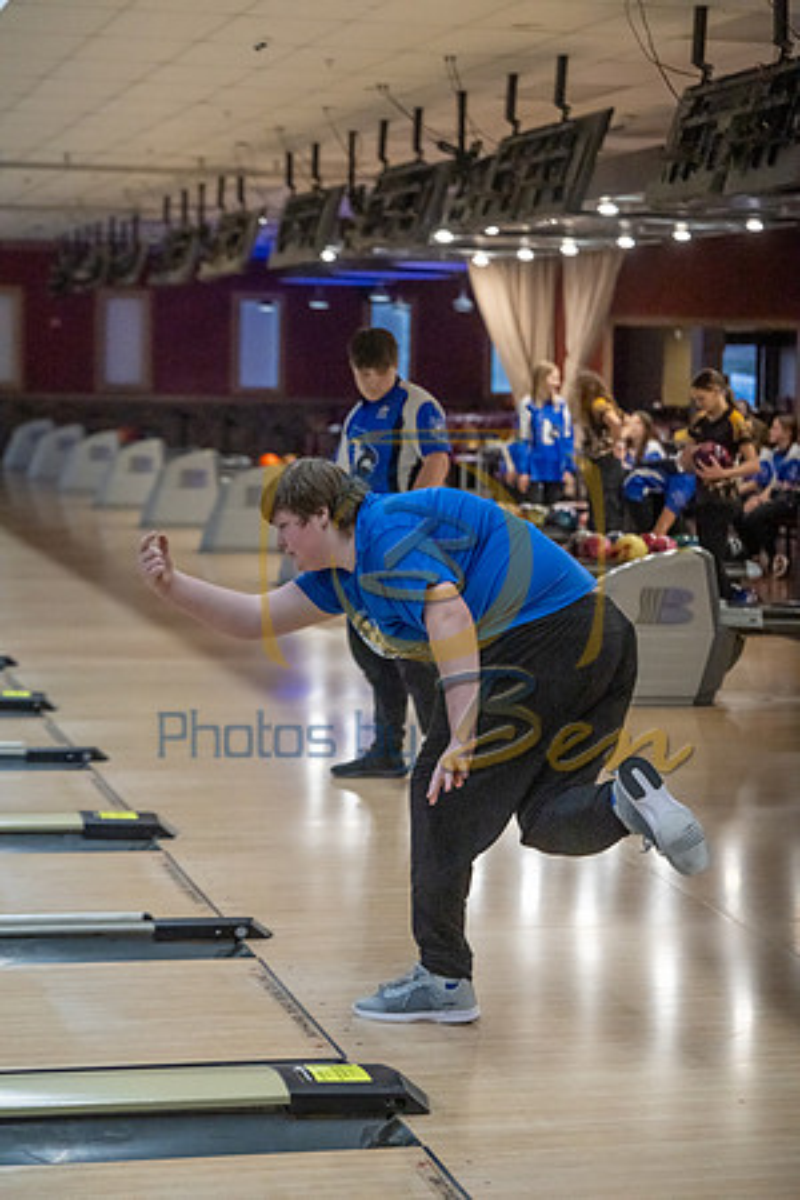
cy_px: 600
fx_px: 2633
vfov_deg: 25.7
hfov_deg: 17.3
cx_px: 400
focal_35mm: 79
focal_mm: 79
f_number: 3.5
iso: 4000
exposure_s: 1/800
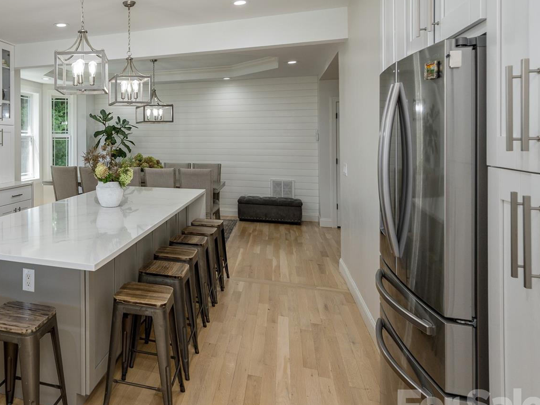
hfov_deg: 57.2
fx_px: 419
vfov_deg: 51.2
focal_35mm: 27
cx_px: 63
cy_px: 158
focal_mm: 15.5
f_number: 8
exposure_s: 1/60
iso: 320
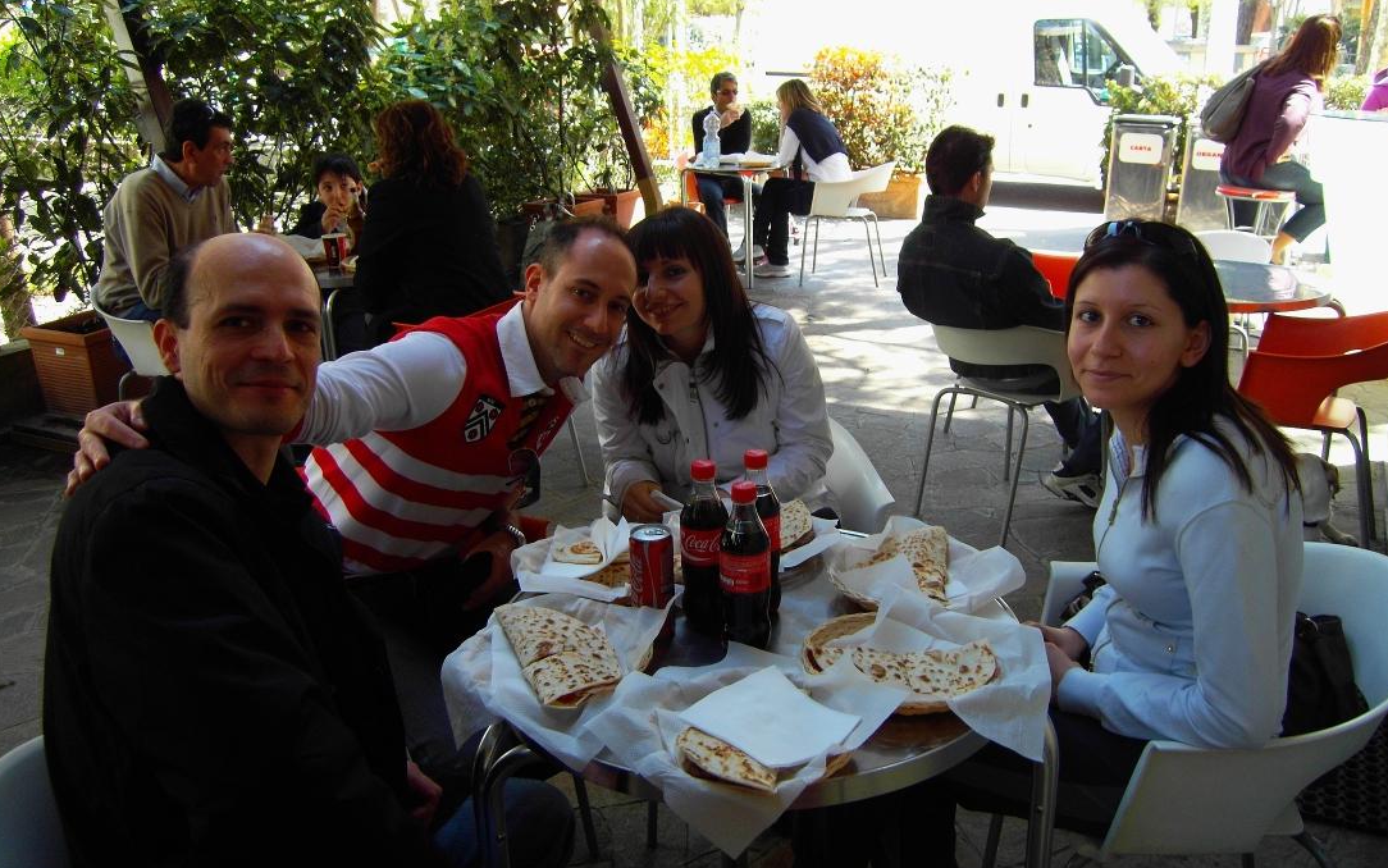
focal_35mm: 30
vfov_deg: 41.8
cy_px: 402
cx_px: 695
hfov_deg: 62.9
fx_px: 1135
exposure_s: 1/100
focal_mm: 6
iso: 100
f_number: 2.8
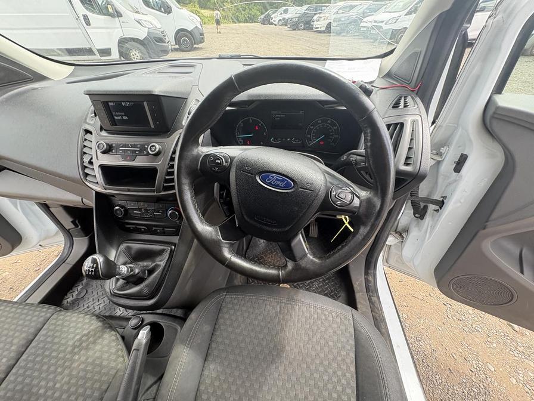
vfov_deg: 85.7
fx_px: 216
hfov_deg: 102.1
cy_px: 200
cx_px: 267
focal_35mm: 14
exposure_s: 1/139
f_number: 2.2
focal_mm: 2.22
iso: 100
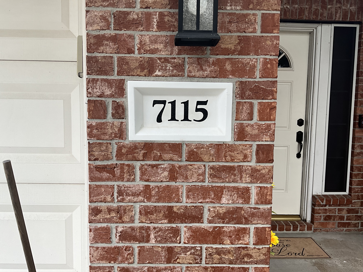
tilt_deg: -5.9
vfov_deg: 48.2
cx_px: 182
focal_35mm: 29
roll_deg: -0.2
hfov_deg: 61.7
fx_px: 304
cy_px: 136
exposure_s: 1/122
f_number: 1.8
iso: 20
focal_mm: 3
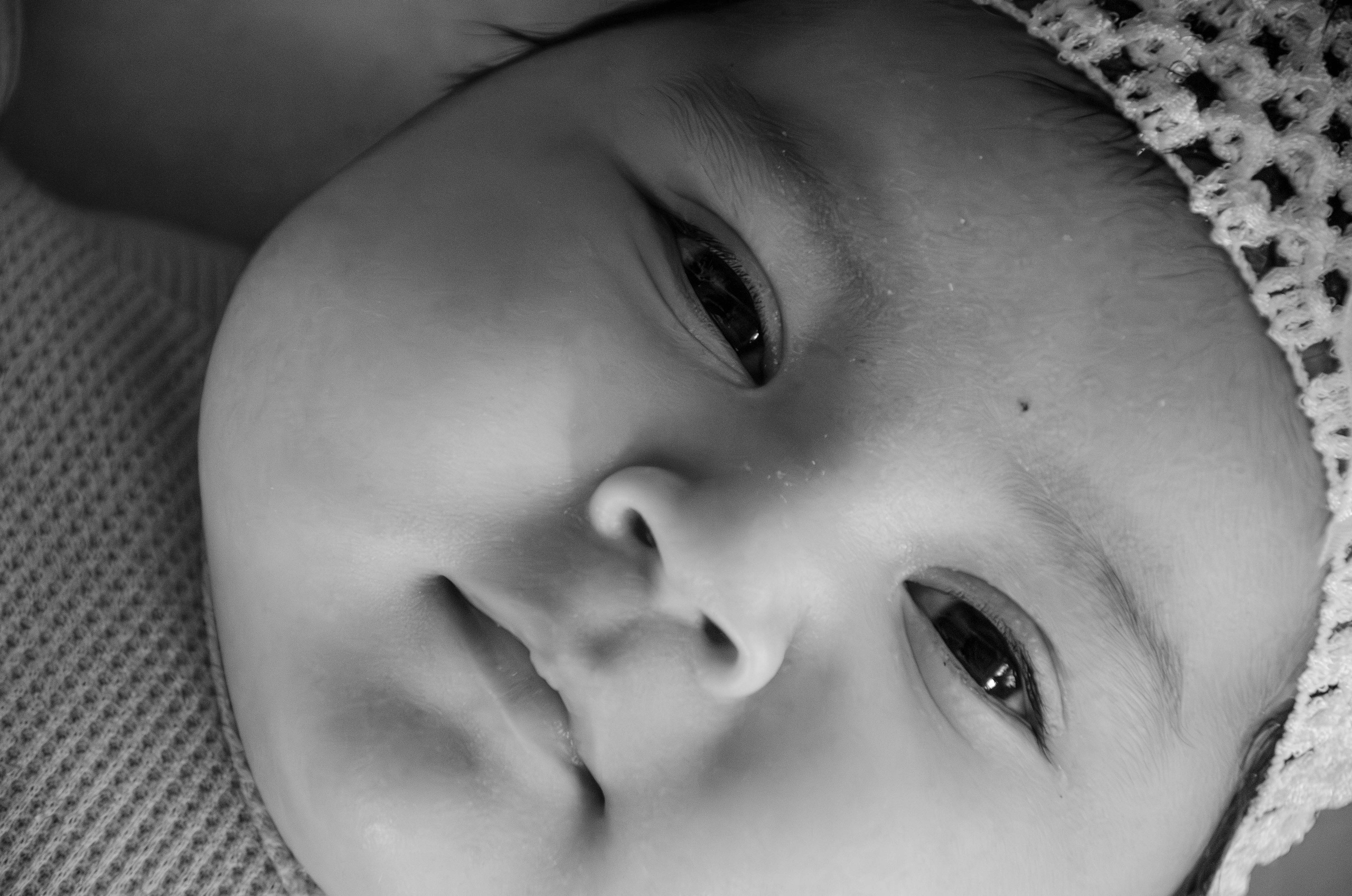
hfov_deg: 13.1
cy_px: 448
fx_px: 5903
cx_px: 676
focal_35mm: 158
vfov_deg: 8.7
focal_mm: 105
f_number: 5.6
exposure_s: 1/320
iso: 1000
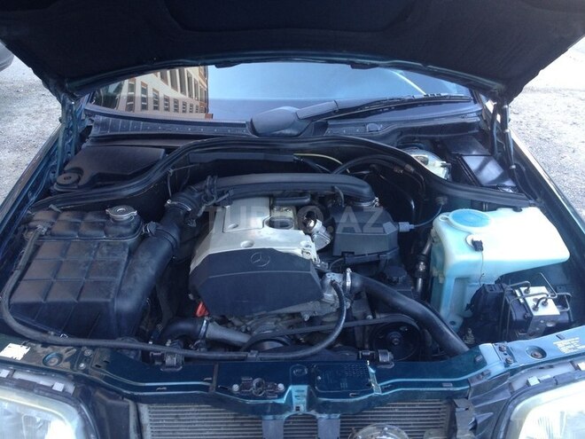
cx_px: 292
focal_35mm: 35
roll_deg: +2.2
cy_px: 220
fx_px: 591
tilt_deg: -30.9
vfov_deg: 40.7
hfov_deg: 52.6
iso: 50
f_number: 2.4
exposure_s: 1/30
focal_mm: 4.28
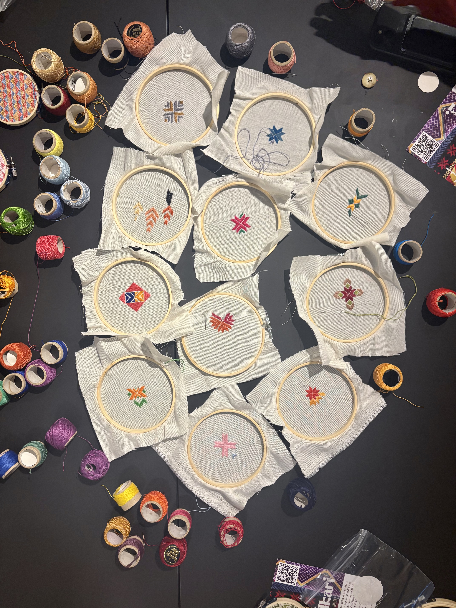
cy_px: 304
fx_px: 457
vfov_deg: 67.3
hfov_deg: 53.1
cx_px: 228
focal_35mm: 26
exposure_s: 1/120
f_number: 1.6
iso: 125
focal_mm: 5.96
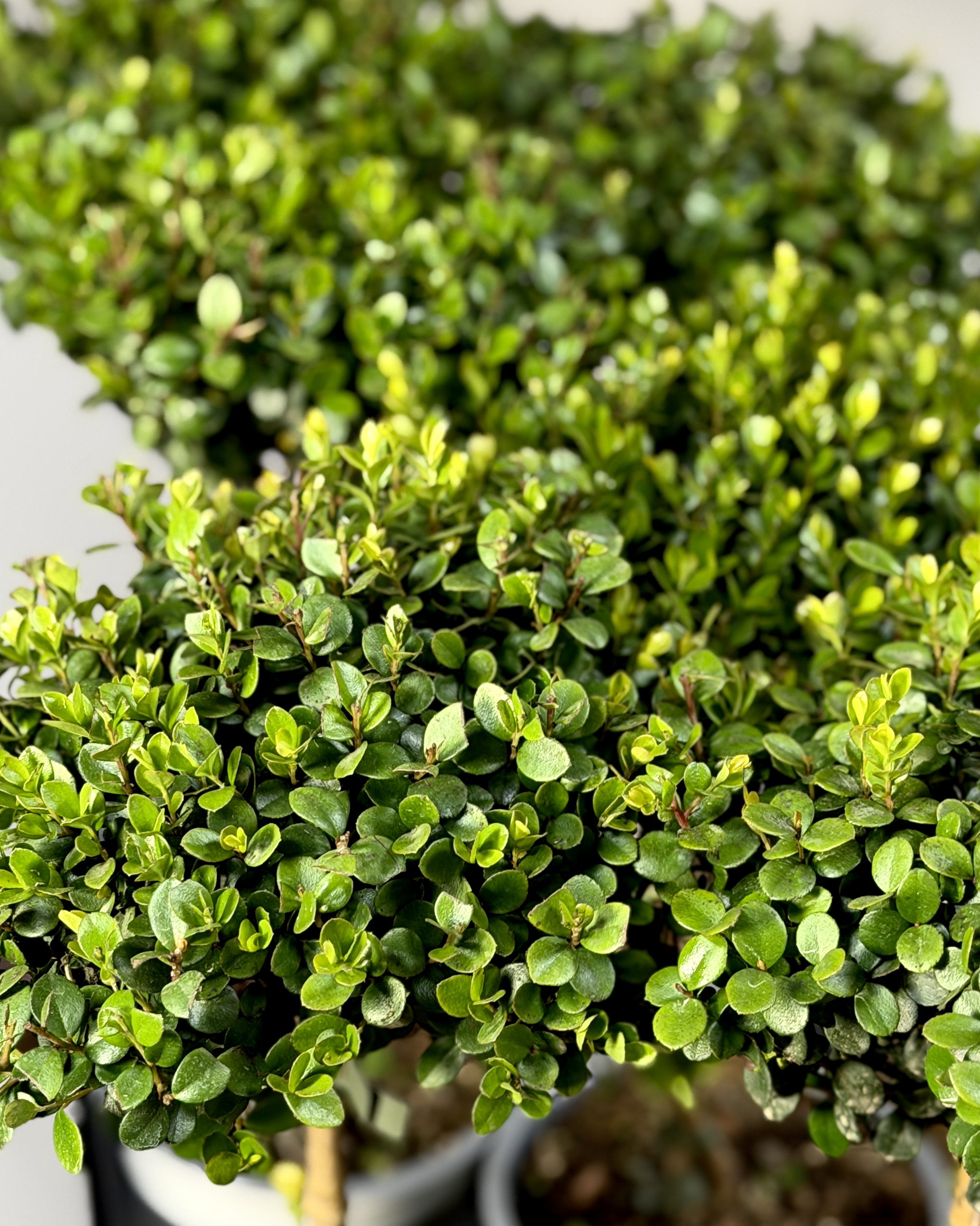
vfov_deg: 25.0
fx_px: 2755
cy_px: 761
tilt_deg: -19.5
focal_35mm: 76
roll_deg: +1.8
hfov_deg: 20.2
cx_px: 574
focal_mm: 6.76
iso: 80
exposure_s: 1/50
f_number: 1.78
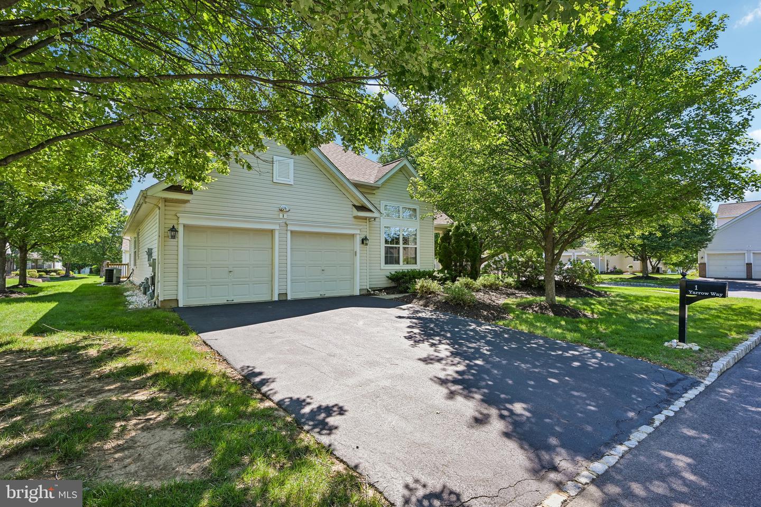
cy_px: 254
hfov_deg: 95.0
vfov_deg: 72.1
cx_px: 380
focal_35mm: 16
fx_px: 349
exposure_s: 1/60
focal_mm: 16.5
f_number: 8
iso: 100
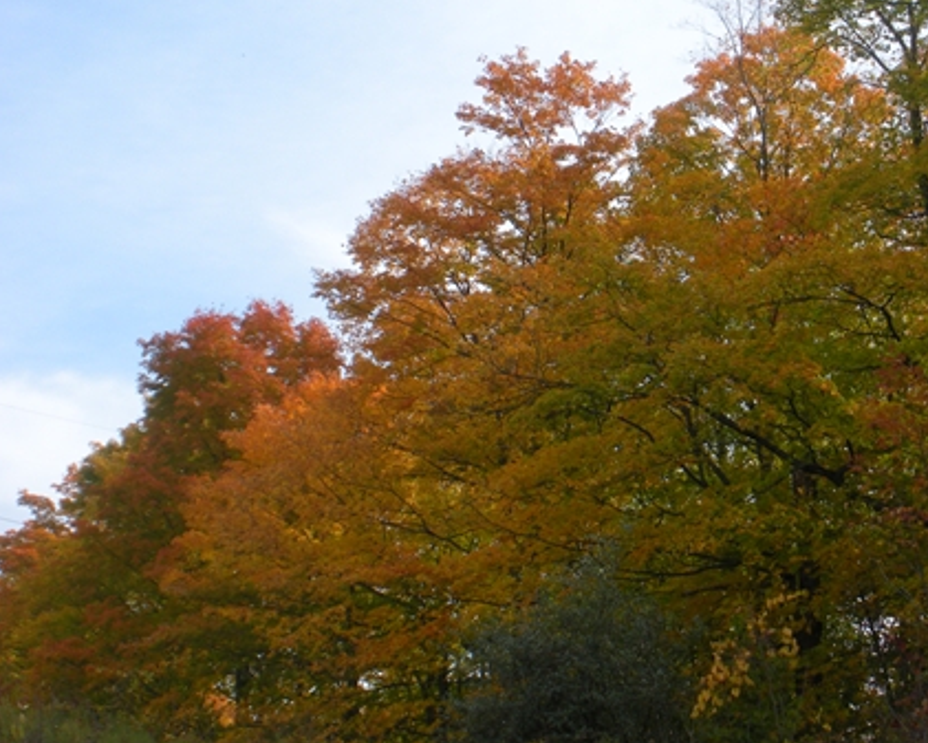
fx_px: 2445
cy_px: 271
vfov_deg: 17.2
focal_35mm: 89
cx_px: 637
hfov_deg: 21.4
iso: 64
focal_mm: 11.2
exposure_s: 1/288
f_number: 4.6
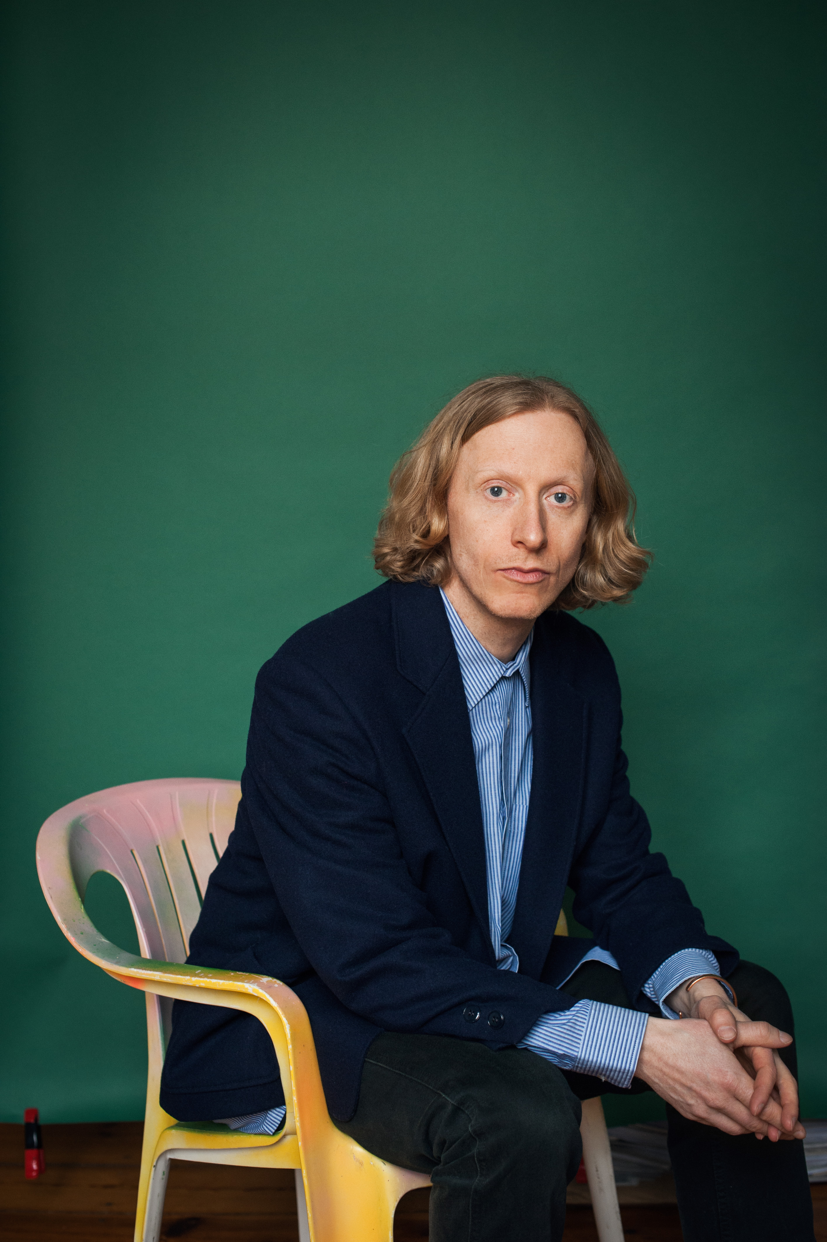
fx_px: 1725
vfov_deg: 39.6
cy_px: 621
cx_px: 414
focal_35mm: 50
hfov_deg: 27.0
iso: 1600
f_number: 4
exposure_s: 1/160
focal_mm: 50
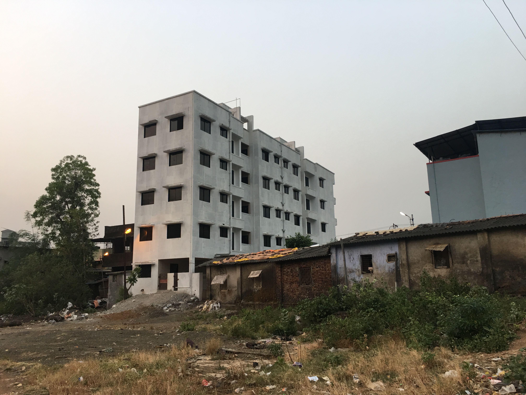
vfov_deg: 48.2
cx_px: 263
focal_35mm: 29
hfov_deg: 61.7
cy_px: 198
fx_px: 441
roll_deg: +1.7
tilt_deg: +12.1
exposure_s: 1/33
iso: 25
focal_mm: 4.15
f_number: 2.2
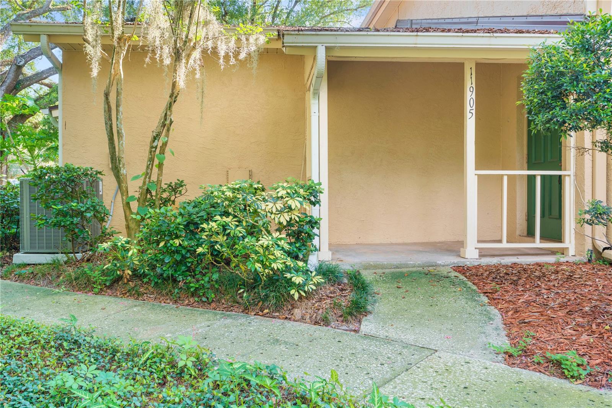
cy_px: 204
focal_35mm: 29
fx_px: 493
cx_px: 306
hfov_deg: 63.7
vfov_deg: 44.9
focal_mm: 29
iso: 200
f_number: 8
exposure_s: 1/13
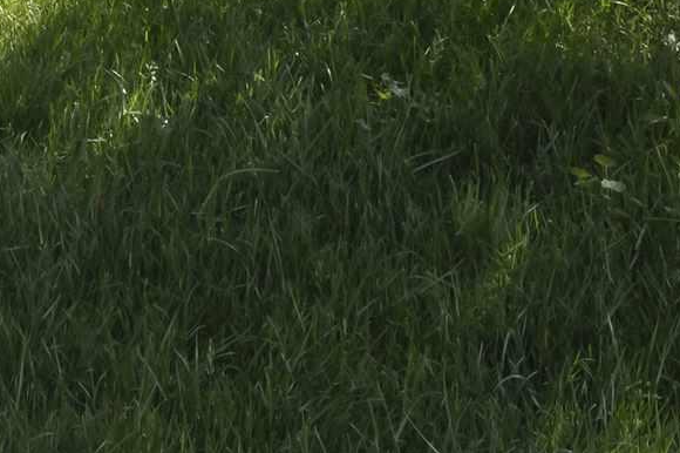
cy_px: -689
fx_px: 2001
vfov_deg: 10.7
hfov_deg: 19.0
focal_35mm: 106
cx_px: 86
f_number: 11
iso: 160
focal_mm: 20
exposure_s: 1/50
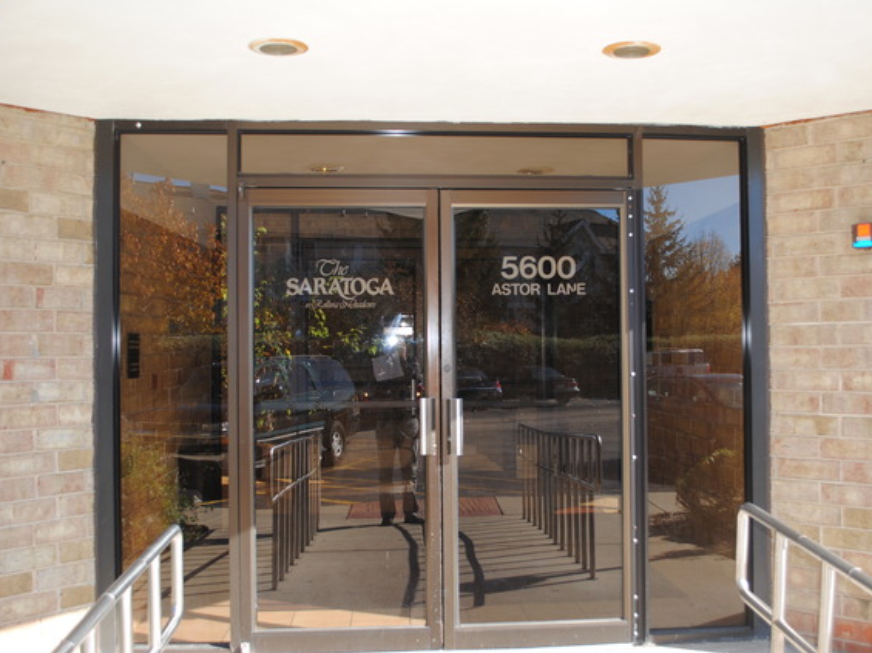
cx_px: 472
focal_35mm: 36
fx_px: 906
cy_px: 326
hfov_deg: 51.3
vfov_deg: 39.6
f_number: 4
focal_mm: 22
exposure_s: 1/160
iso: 100
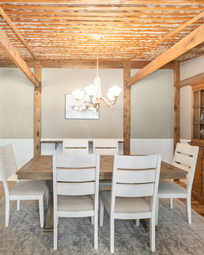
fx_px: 166
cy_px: 125
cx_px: 72
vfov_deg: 75.0
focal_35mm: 22
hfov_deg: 62.0
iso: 320
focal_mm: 10
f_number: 8
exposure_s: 1/1.25
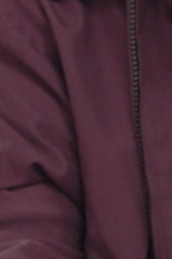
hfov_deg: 1.9
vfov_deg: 2.8
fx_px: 5255
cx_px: 263
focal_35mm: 733
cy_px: 132
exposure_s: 1/25
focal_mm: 105
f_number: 3.2
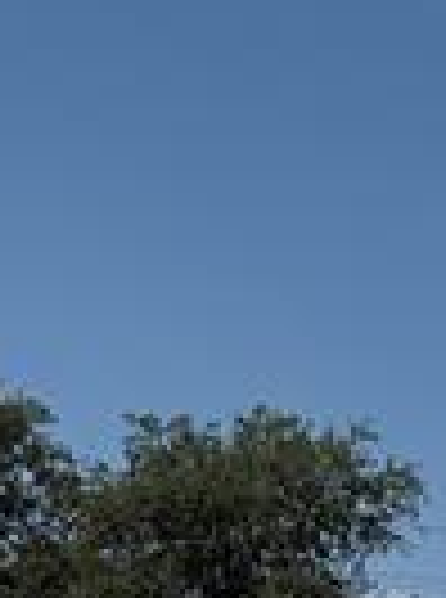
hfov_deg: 9.9
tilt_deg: +0.7
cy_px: 1129
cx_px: 892
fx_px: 2399
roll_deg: +2.8
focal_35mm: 139
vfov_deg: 12.7
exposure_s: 1/8130
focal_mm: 6.76
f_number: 1.78
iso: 80
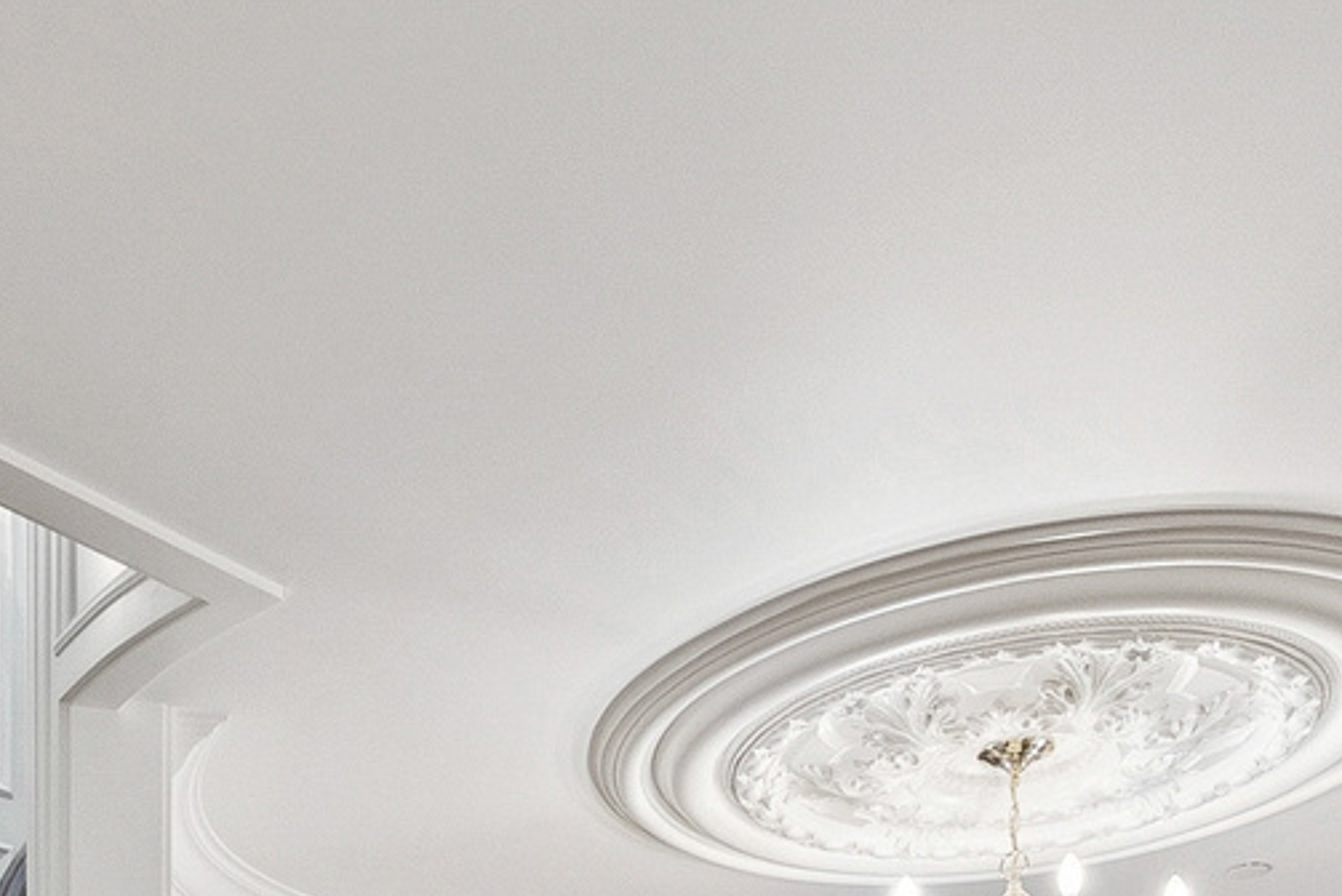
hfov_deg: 33.3
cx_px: 144
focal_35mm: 57
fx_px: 2126
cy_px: 1691
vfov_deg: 18.0
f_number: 6.3
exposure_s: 1/20
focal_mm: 14
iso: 1600
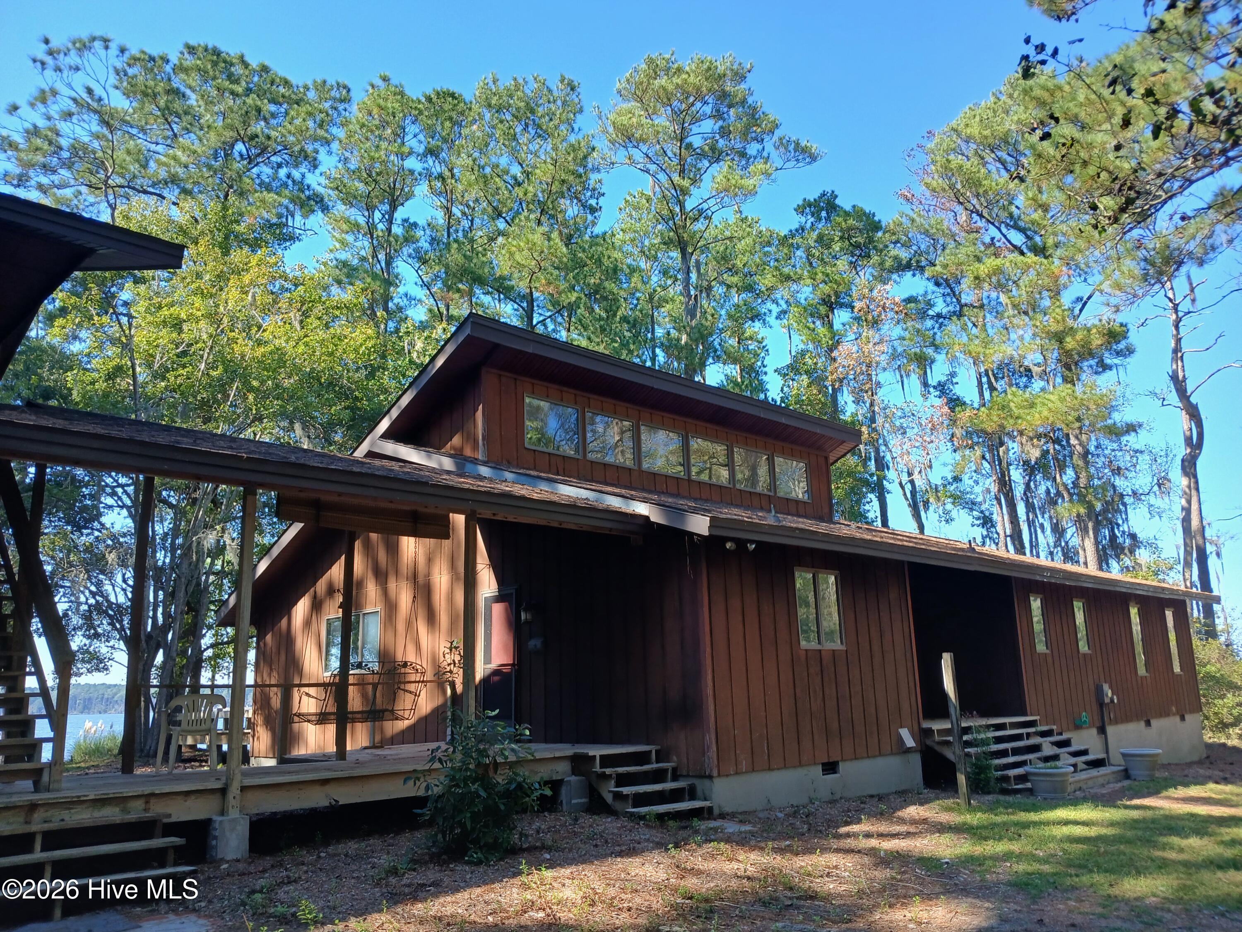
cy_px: 466
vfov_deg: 53.1
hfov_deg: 67.3
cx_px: 621
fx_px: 933
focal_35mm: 26
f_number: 1.8
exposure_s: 1/145
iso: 20
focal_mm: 3.98
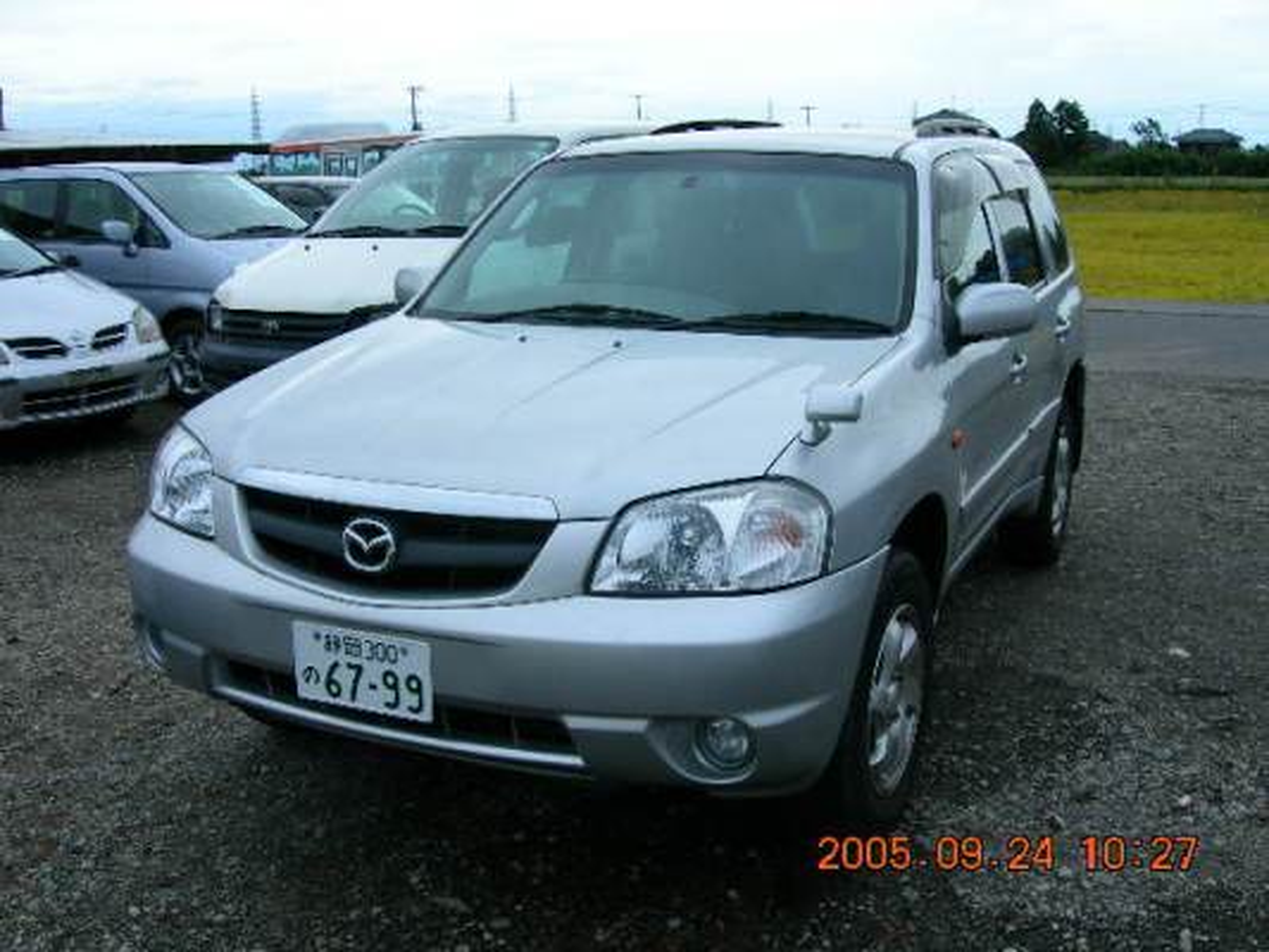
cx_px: 634
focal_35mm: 38
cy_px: 476
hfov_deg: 49.0
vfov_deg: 37.7
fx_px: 1393
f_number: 4.8
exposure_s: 1/347
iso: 50
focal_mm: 7.8
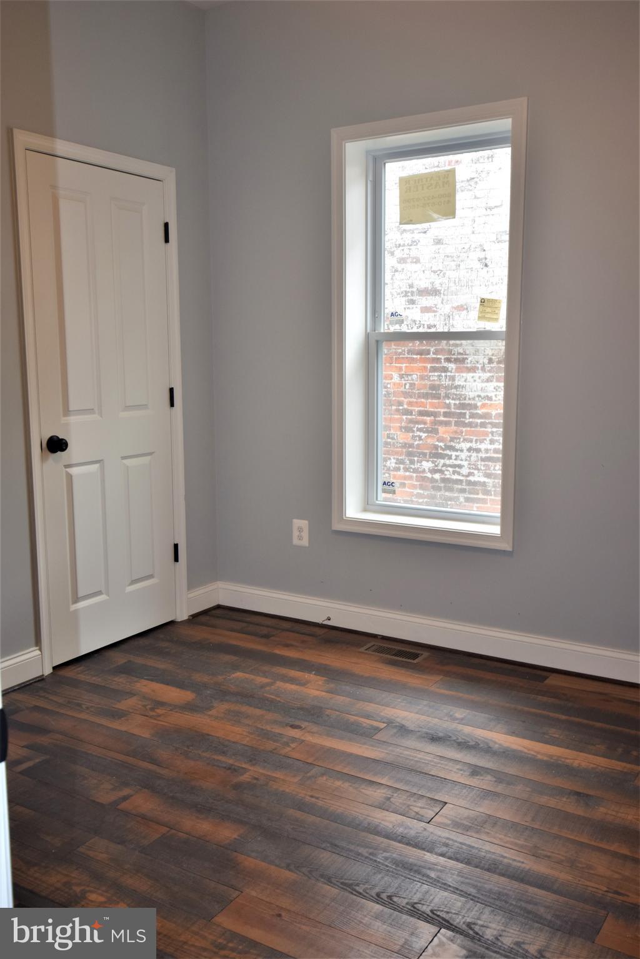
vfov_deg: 57.2
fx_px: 880
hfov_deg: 40.0
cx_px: 320
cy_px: 480
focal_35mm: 33
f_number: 4.5
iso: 400
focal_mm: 22
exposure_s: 1/100
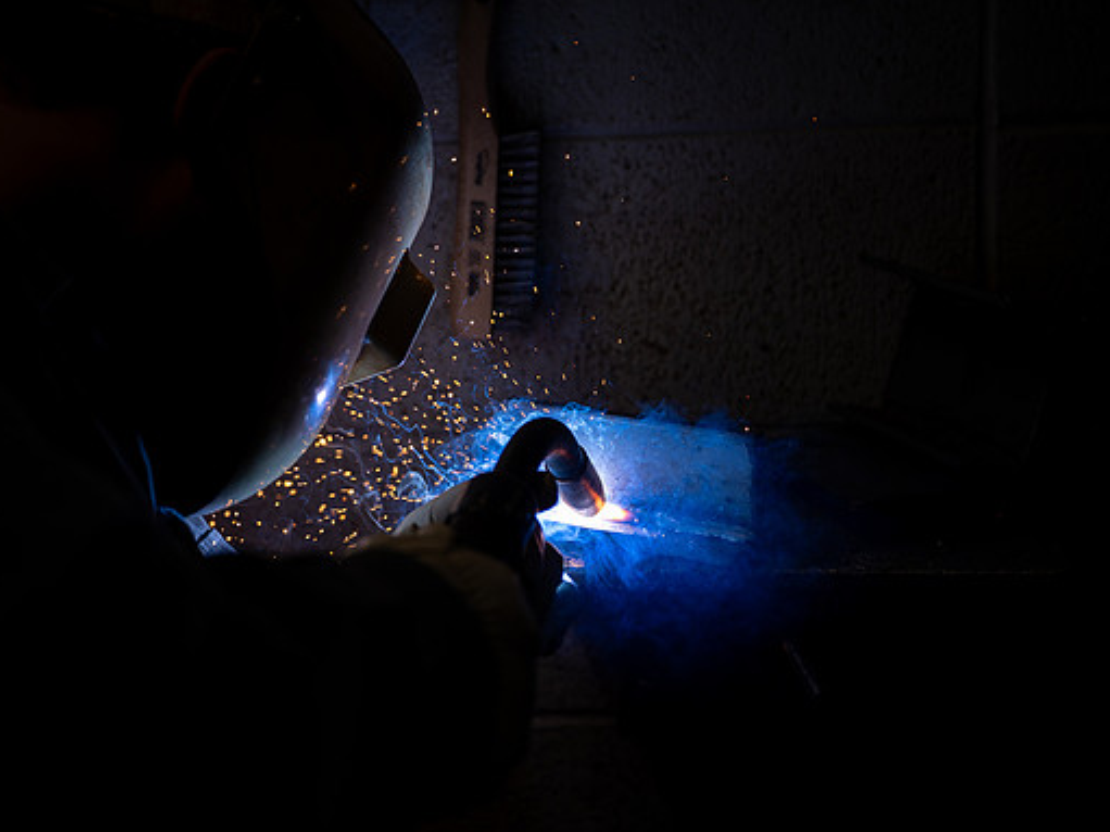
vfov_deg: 24.4
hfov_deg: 32.2
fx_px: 1924
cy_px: 416
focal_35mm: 60
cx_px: 530
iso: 100
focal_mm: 55
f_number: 2.8
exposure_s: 1/1600
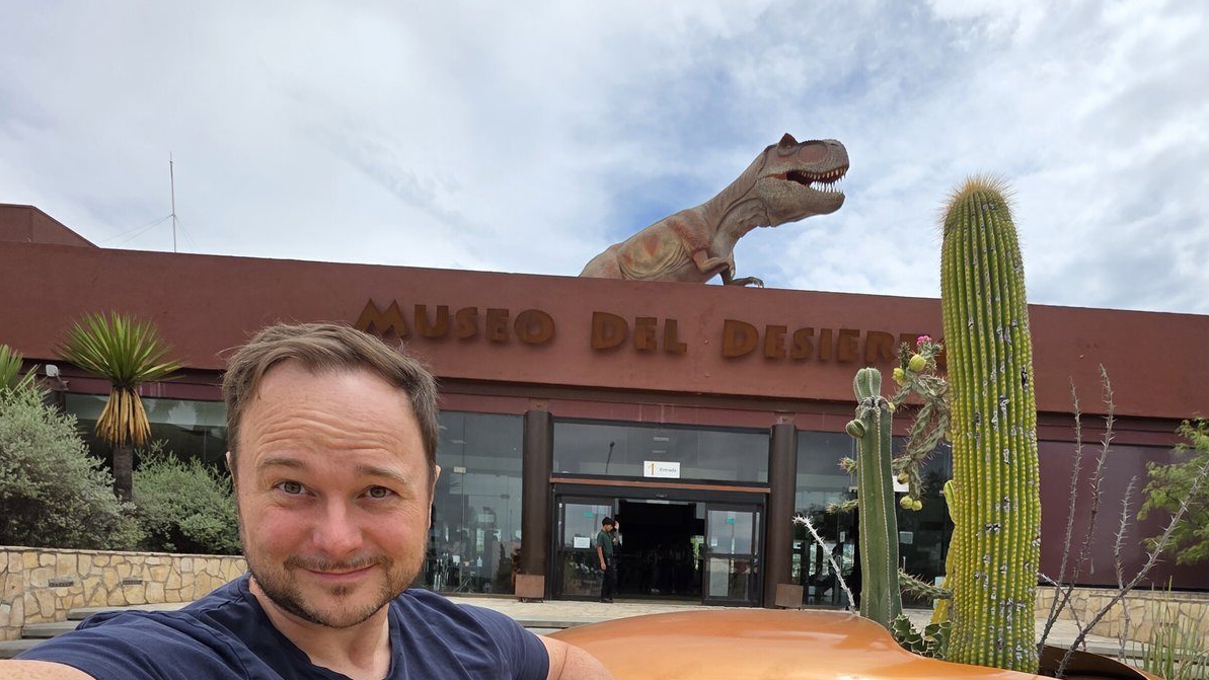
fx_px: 609
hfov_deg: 88.8
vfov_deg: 51.8
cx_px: 703
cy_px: 605
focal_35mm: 19
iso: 40
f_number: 1.9
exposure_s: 1/2277
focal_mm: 2.2
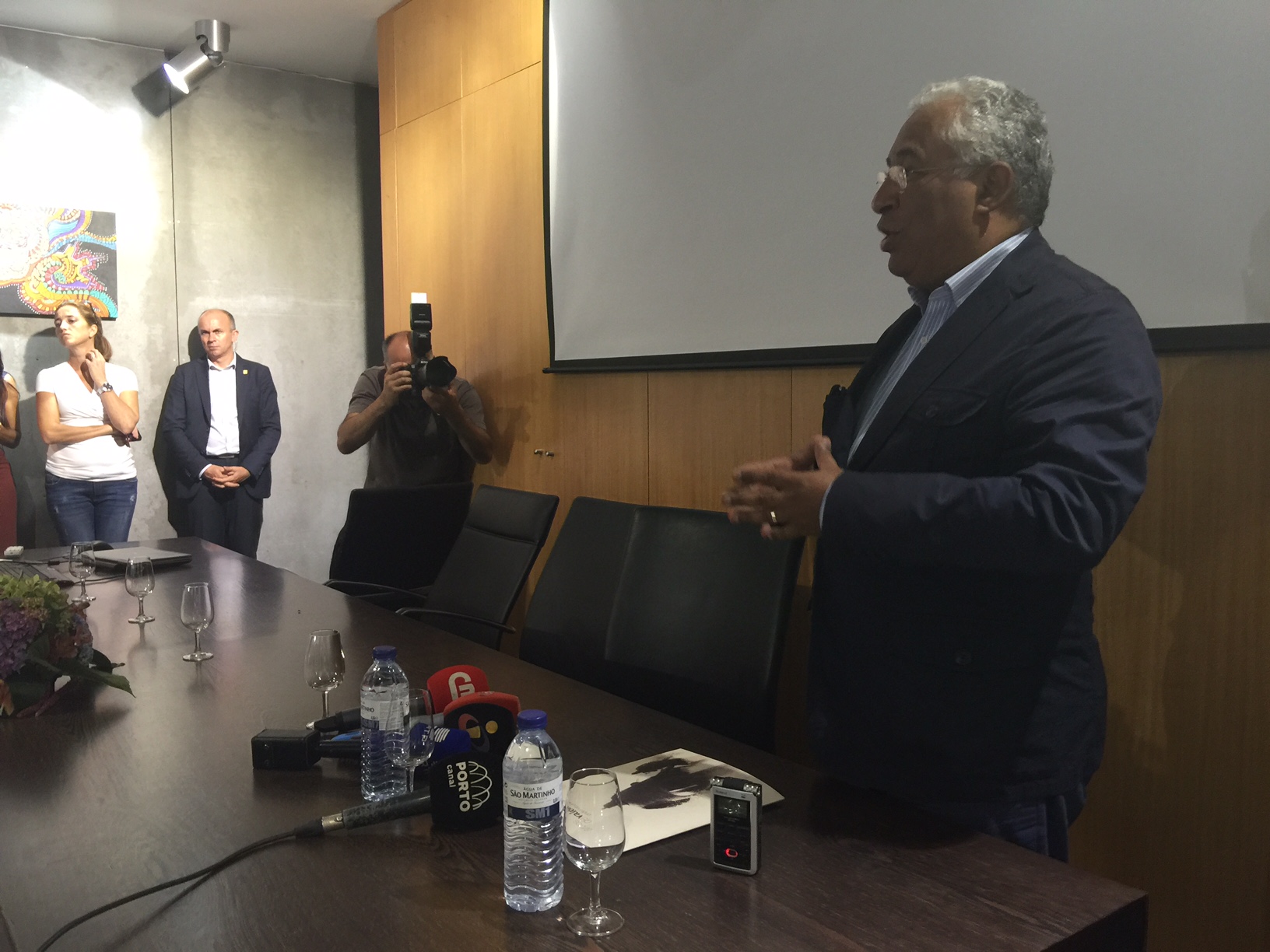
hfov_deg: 61.7
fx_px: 1064
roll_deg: +0.2
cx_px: 635
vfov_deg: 48.2
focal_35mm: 29
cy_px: 476
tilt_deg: -2.5
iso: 64
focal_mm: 4.15
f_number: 2.2
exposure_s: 1/17
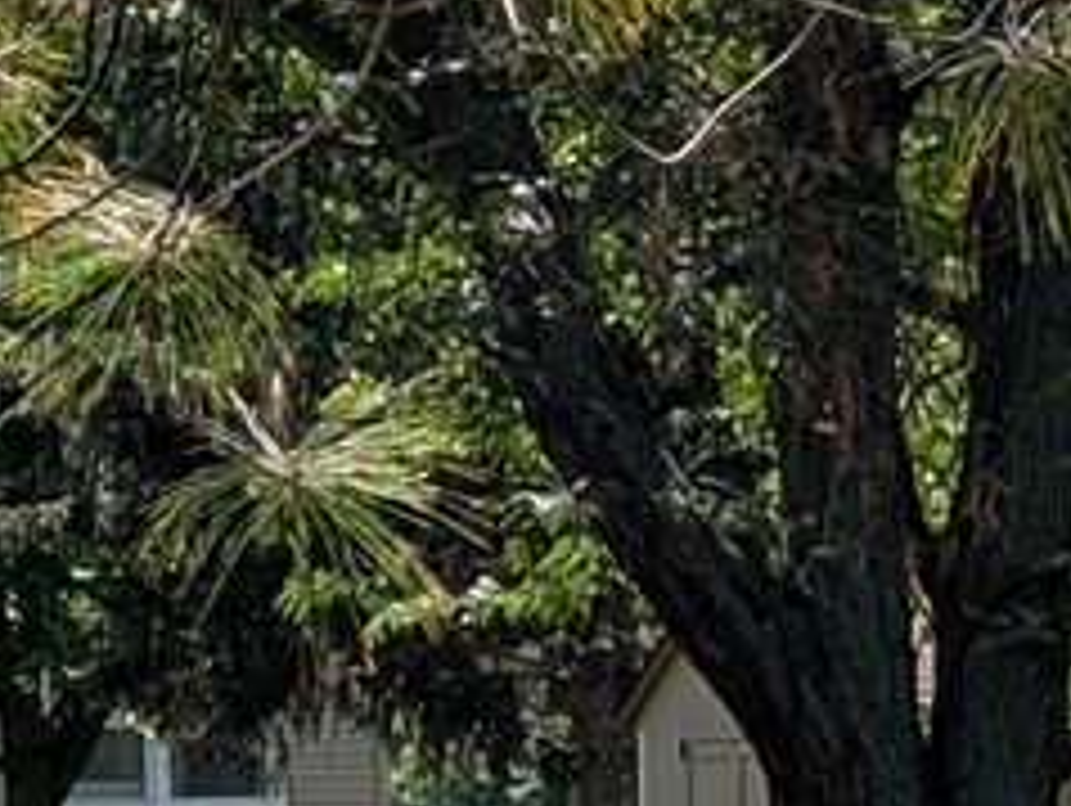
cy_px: 666
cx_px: -659
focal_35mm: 210
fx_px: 6504
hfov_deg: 9.1
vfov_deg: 7.1
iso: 19
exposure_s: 1/597
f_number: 1.68
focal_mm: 6.9
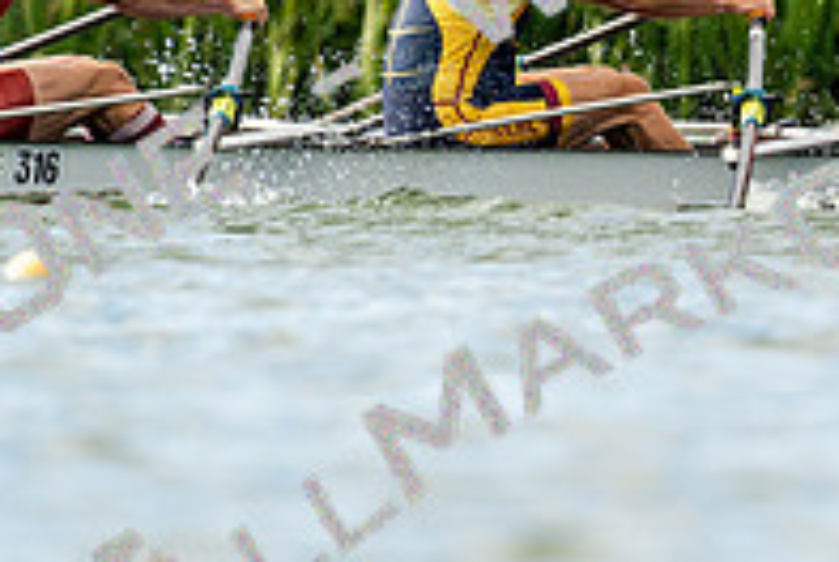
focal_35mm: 1765
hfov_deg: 1.2
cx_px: 958
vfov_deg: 0.8
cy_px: 57
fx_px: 41195
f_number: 6.3
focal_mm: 600
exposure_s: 1/2000
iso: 400
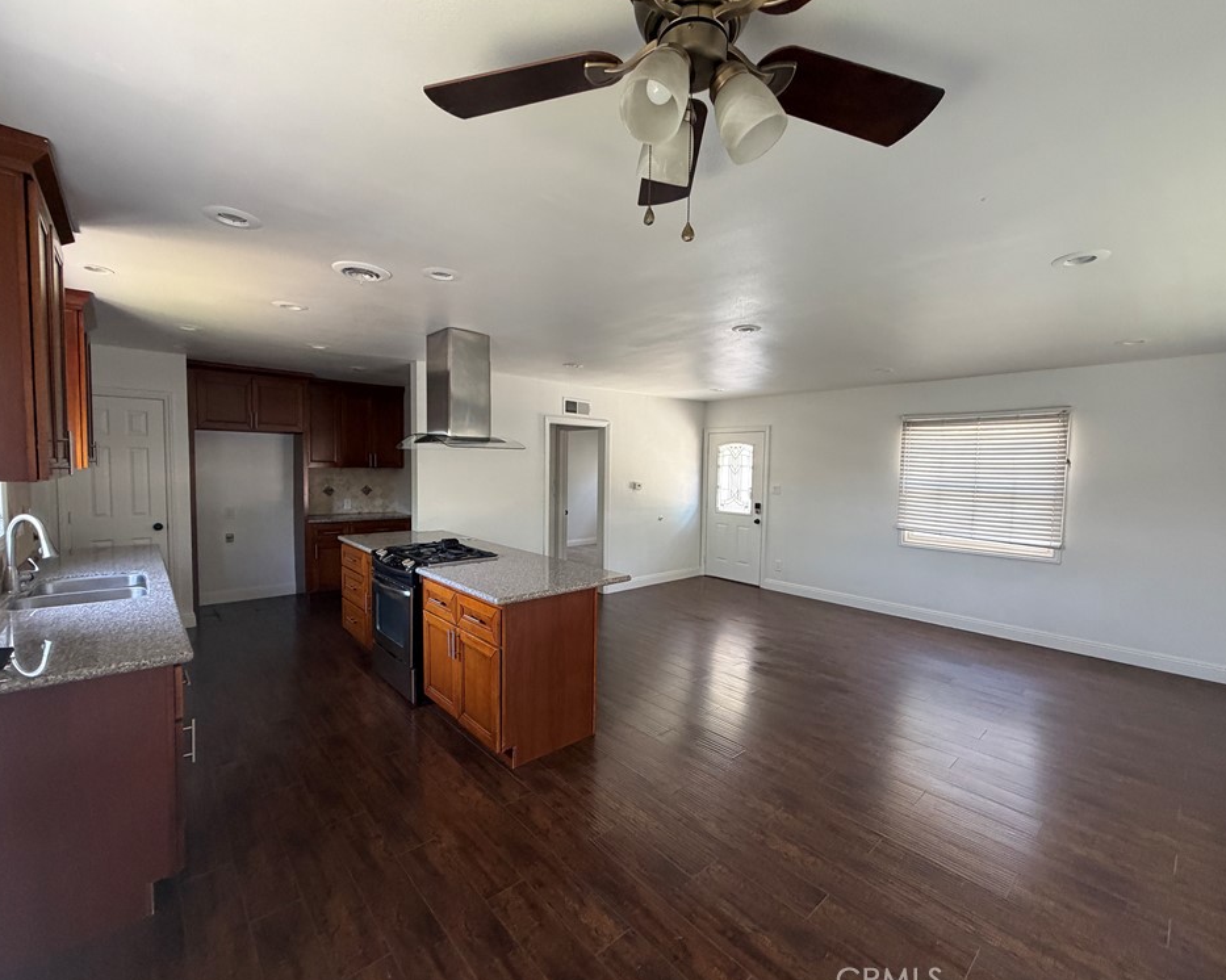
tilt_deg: -2.9
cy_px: 494
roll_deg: -0.4
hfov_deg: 96.8
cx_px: 615
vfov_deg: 84.0
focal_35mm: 15
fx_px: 544
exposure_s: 1/88
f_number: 2.2
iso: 320
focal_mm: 2.22
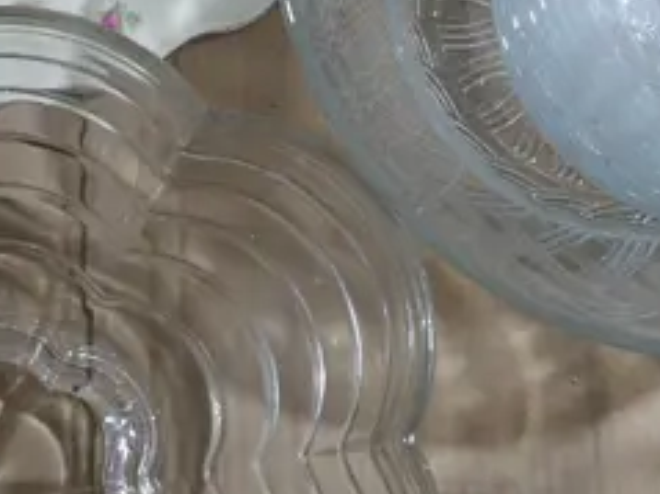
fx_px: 2611
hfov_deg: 14.0
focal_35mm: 137
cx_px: 757
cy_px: -11
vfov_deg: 10.7
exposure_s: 1/100
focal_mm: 16
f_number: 3.6
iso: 200
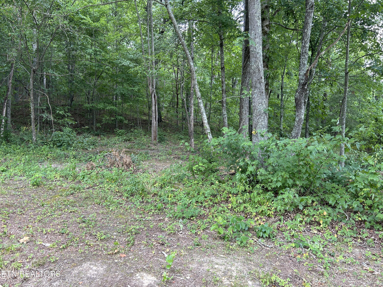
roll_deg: -0.3
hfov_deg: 67.3
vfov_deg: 53.1
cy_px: 144
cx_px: 192
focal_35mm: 26
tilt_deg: -0.5
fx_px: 288
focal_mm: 5.7
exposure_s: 1/121
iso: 64
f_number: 1.5
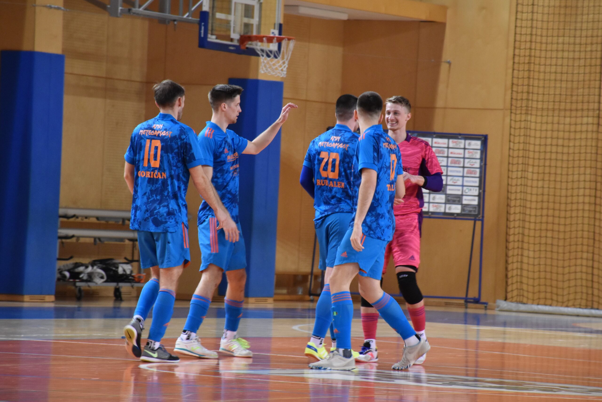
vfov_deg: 6.5
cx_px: 301
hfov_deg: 9.8
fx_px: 3512
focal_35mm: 210
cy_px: 201
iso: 2000
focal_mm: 140
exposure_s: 1/125
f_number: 5.6
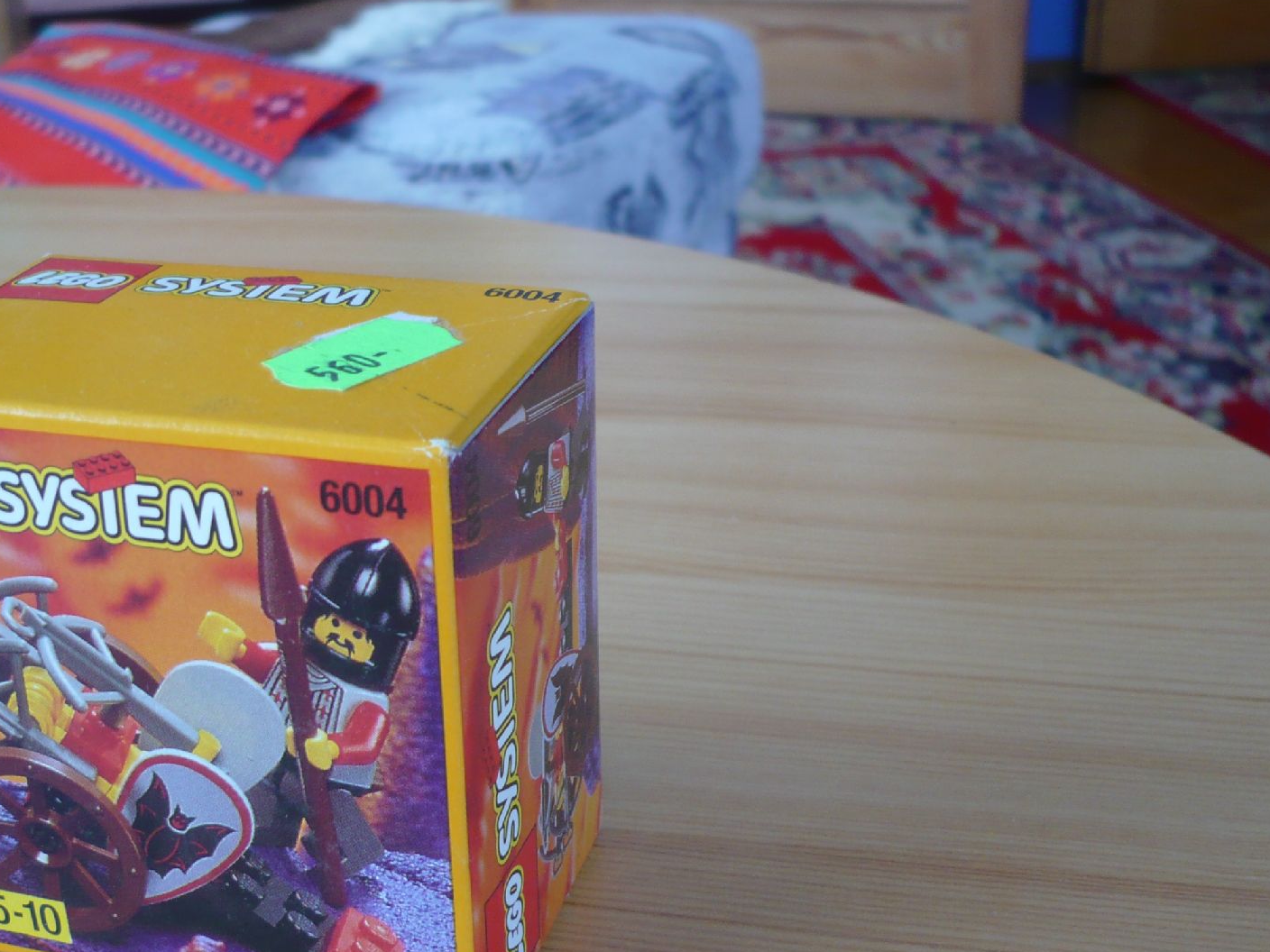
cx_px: 446
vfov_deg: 29.7
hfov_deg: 38.6
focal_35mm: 49
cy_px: 497
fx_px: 1798
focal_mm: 5.8
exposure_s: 1/25
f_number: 2.8
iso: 100
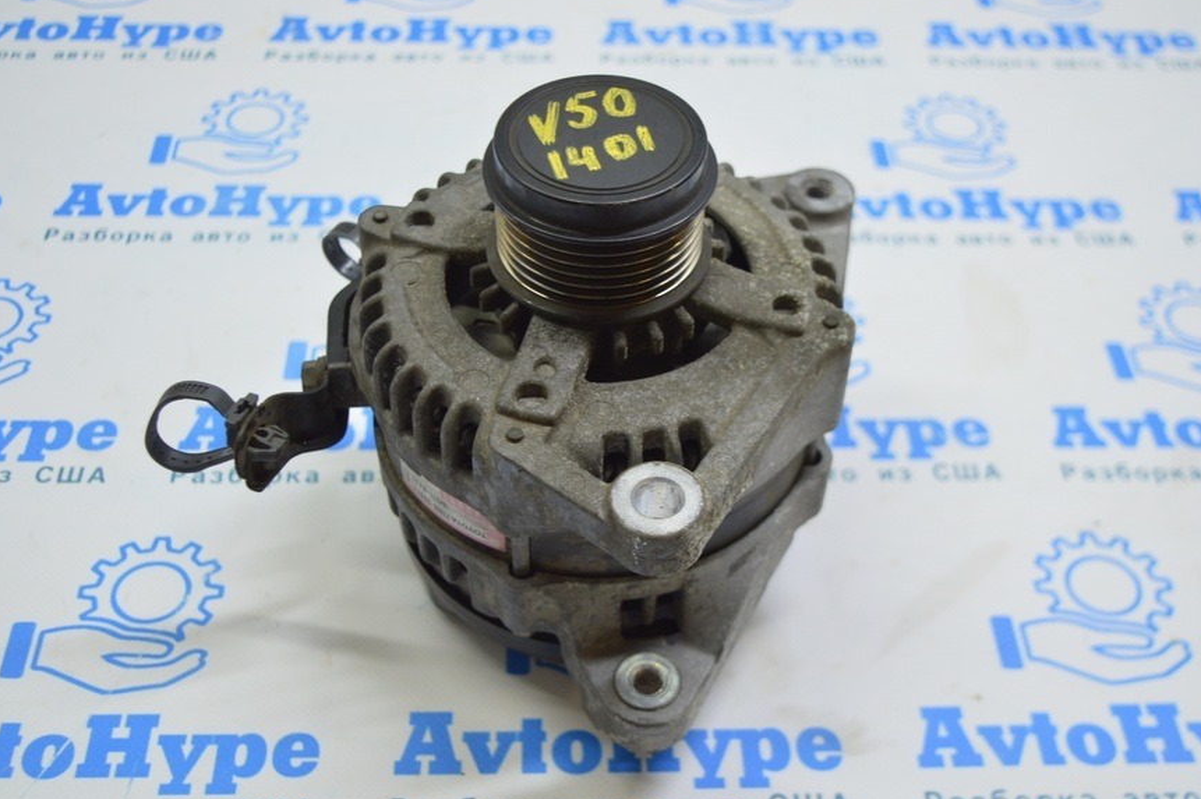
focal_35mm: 45
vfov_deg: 30.1
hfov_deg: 44.0
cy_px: 432
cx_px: 577
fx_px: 1487
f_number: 4
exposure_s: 1/50
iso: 400
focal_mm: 25
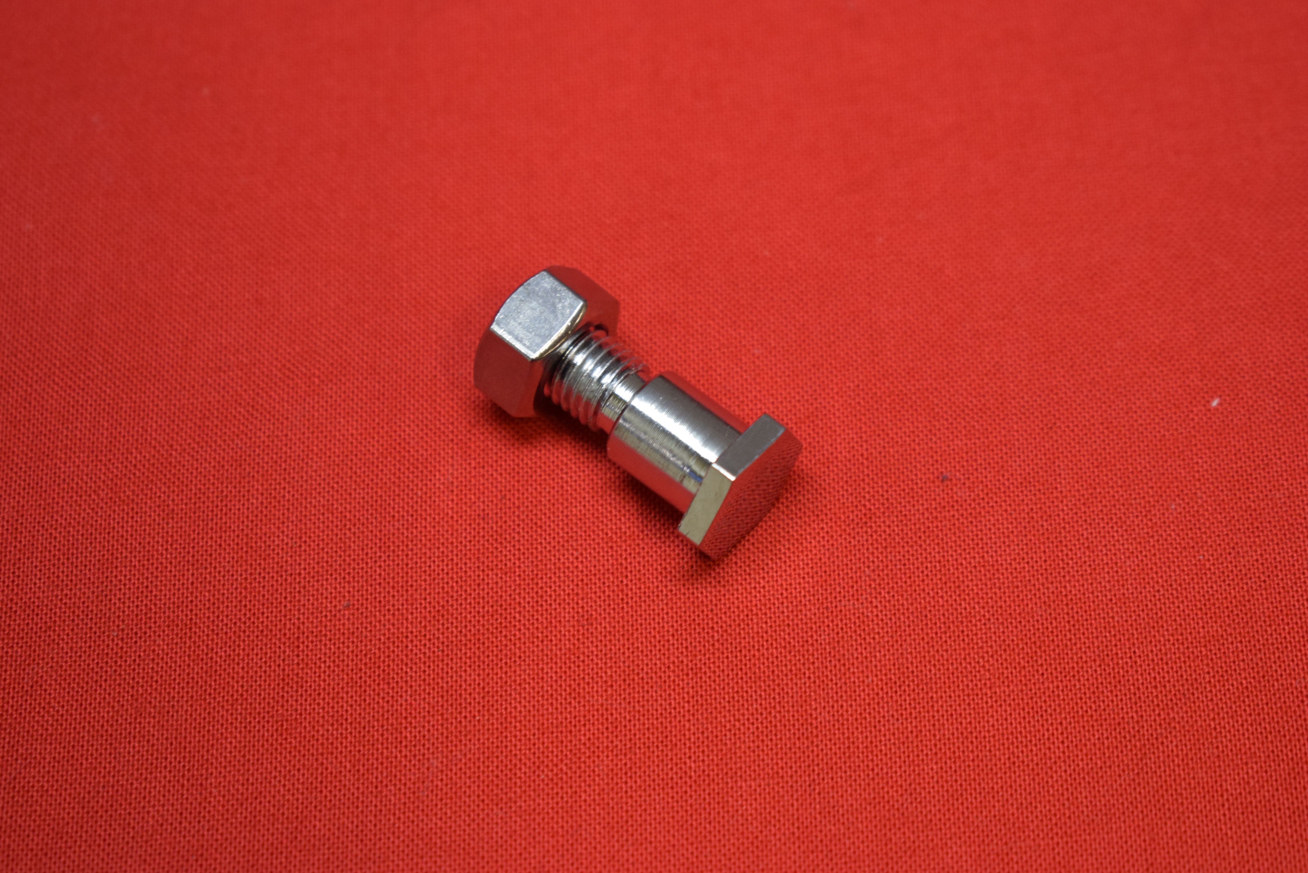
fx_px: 2835
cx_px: 654
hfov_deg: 26.0
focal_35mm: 78
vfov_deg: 17.5
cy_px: 436
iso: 800
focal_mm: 52
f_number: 5.6
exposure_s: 1/60
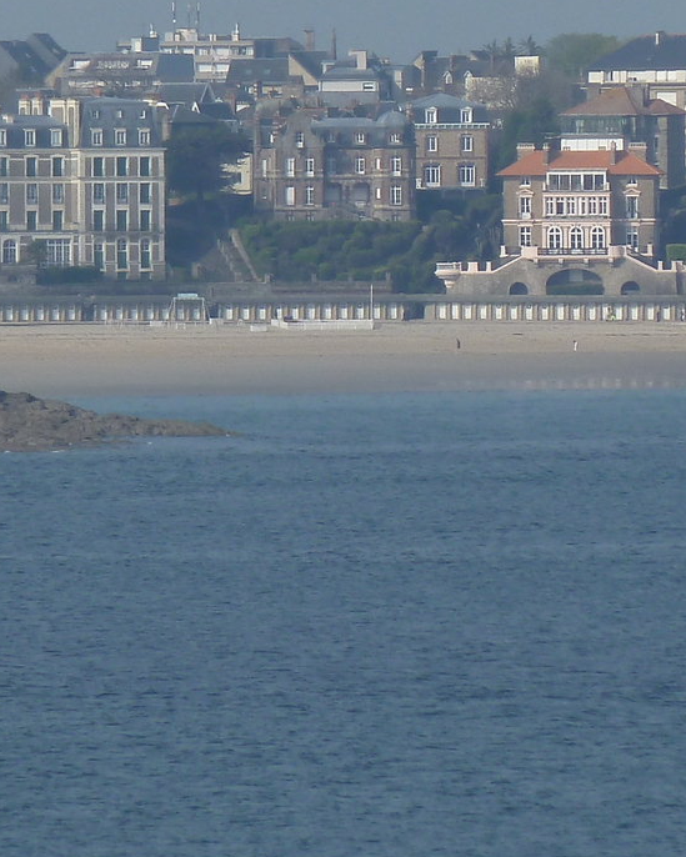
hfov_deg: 1.9
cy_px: 232
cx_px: 336
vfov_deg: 2.4
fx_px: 20451
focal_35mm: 806
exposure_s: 1/400
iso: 80
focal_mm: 49.2
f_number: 5.6
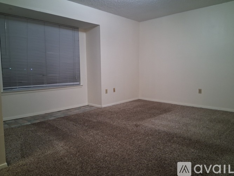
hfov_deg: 67.3
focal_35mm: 26
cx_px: 117
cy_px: 88
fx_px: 176
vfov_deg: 53.0
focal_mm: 3.98
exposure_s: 1/24
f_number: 1.8
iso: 500
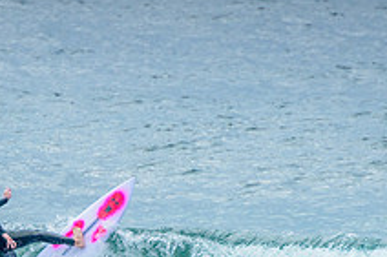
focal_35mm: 1343
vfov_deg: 1.0
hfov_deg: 1.5
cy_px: 270
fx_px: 14426
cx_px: 17
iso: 500
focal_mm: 400
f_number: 7.1
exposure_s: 1/1600
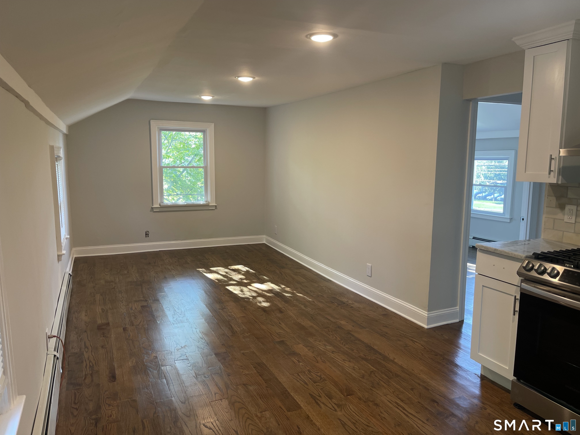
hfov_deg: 67.3
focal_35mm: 26
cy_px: 218
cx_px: 290
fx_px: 436
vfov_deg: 53.1
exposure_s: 1/60
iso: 80
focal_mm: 5.1
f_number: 1.6
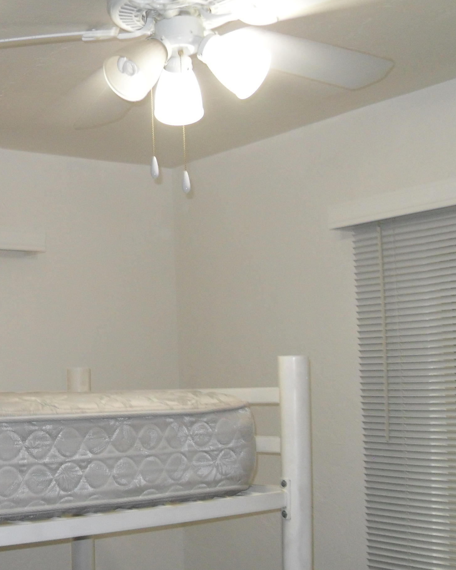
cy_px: 318
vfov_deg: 33.5
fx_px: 945
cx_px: 110
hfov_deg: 26.8
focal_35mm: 56
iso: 200
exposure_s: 1/45
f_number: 2.8
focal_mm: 6.2
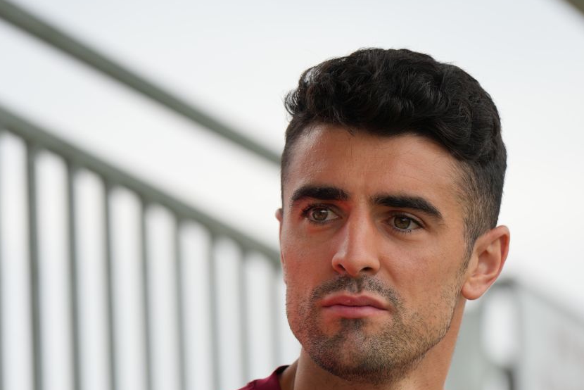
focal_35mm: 289
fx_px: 4690
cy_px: 263
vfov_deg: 4.8
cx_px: 305
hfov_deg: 7.1
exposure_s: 1/250
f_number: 4
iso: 100
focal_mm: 200
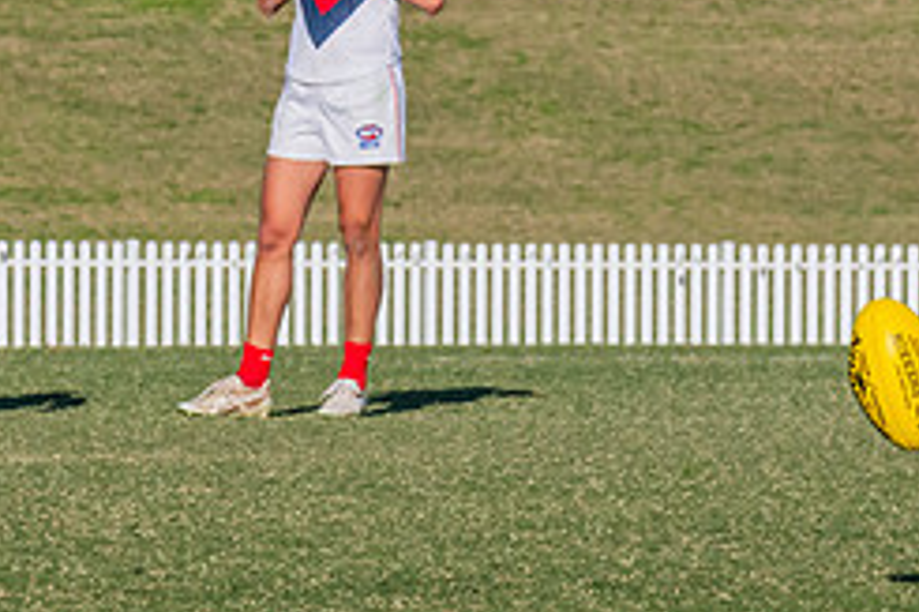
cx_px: 1157
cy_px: 139
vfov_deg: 1.9
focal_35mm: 722
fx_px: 18418
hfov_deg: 2.9
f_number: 16
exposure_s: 1/1250
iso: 800
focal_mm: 210
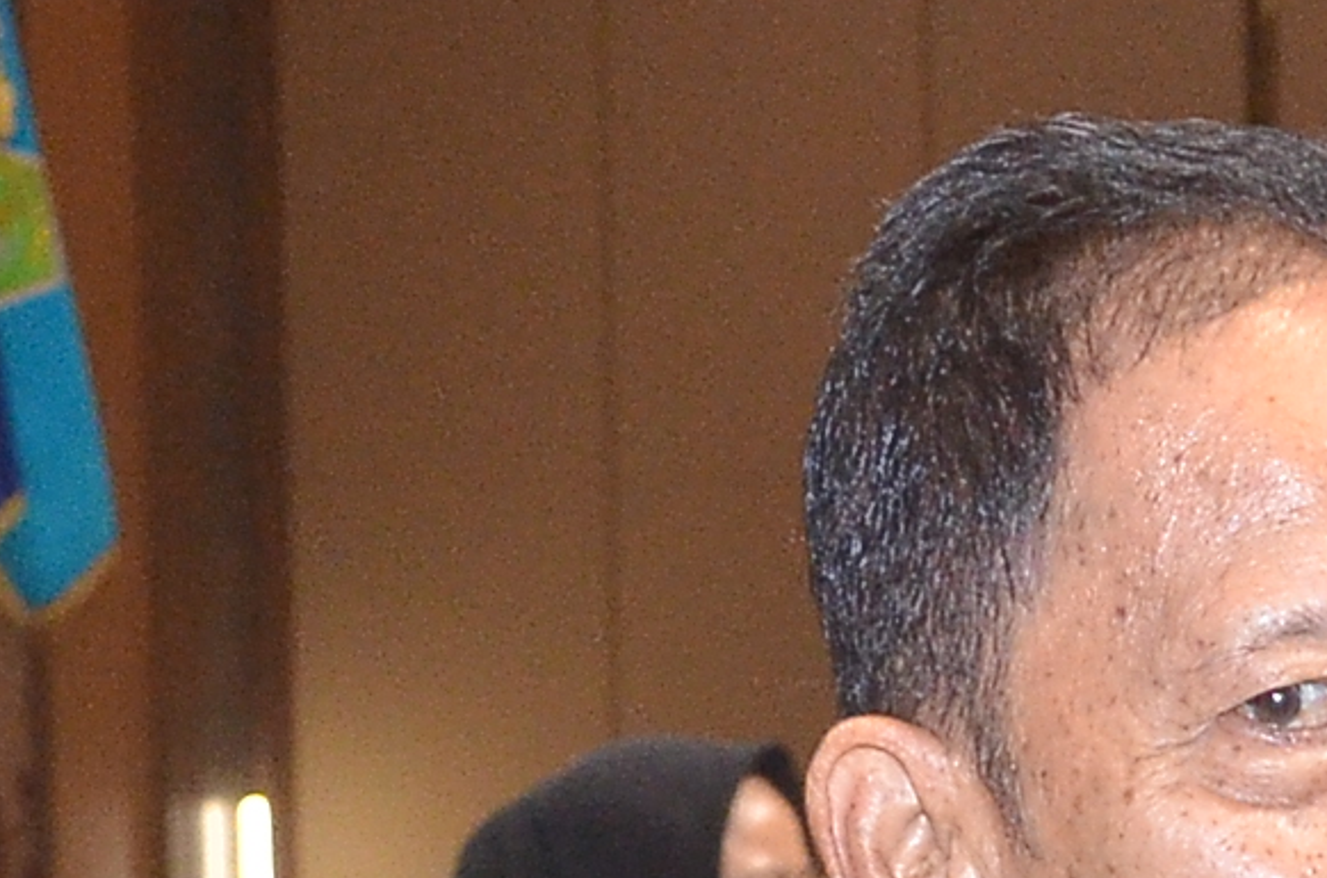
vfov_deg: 5.6
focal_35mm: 238
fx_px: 8758
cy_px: 1964
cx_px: 2654
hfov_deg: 8.2
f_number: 5.6
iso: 1250
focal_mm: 25
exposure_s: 1/125
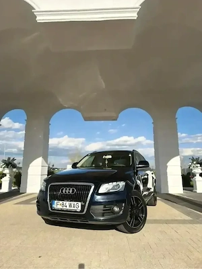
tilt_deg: +10.4
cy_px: 134
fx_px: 187
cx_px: 101
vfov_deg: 71.6
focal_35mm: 24
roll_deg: -0.3
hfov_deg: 56.8
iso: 80
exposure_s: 1/5319
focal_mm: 6.76
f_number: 1.78
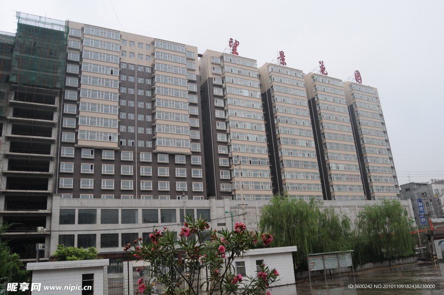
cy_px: 148
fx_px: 333
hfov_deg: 67.4
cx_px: 222
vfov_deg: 47.8
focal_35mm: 27
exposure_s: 1/160
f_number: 6.3
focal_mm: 18
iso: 200
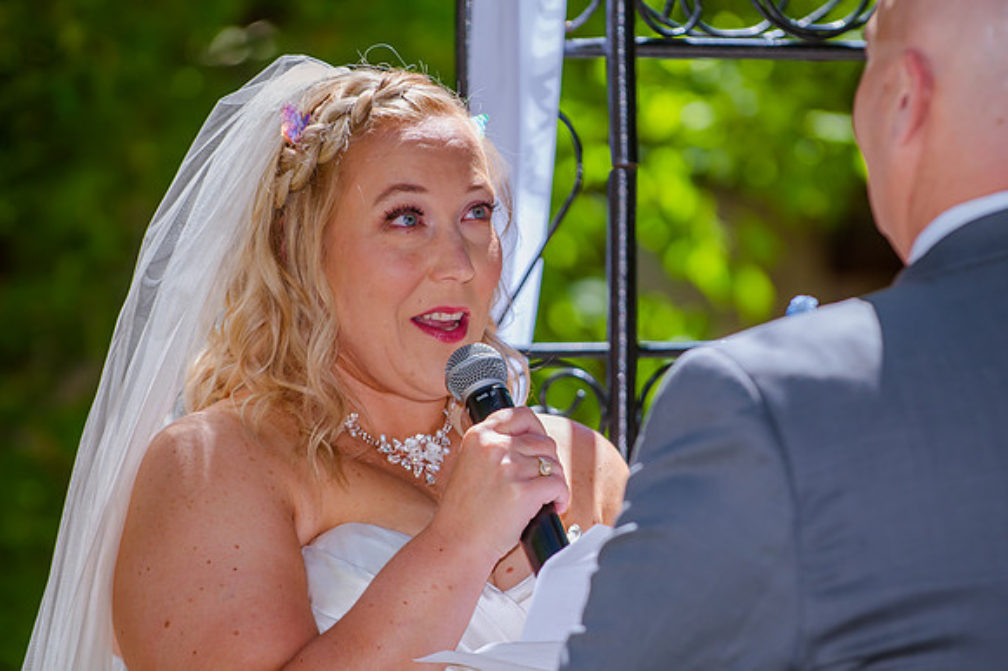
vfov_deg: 5.5
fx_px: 6991
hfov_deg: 8.2
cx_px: 546
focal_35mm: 250
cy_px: 334
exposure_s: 1/640
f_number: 4
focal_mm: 200
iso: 200
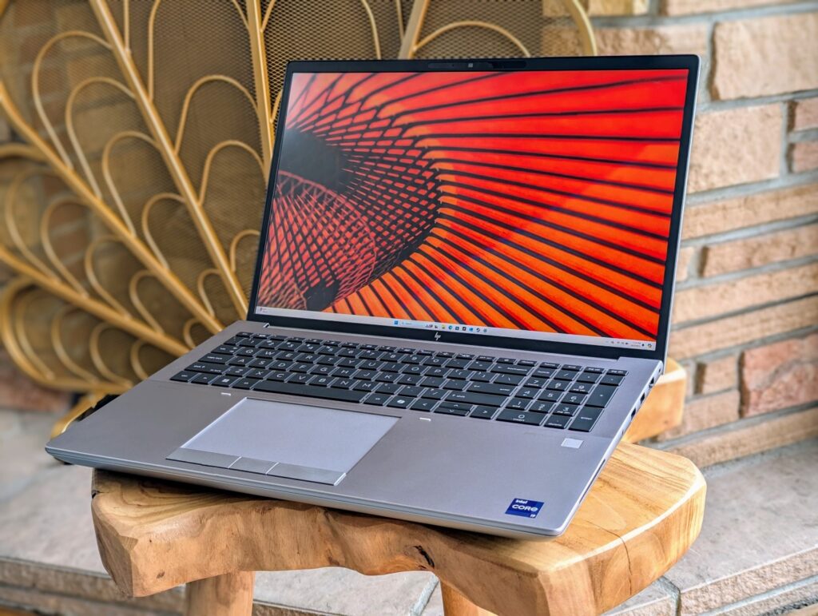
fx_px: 1136
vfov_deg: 30.3
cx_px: 409
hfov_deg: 39.6
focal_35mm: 48
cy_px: 308
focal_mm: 6.81
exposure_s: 1/122
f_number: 1.85
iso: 46
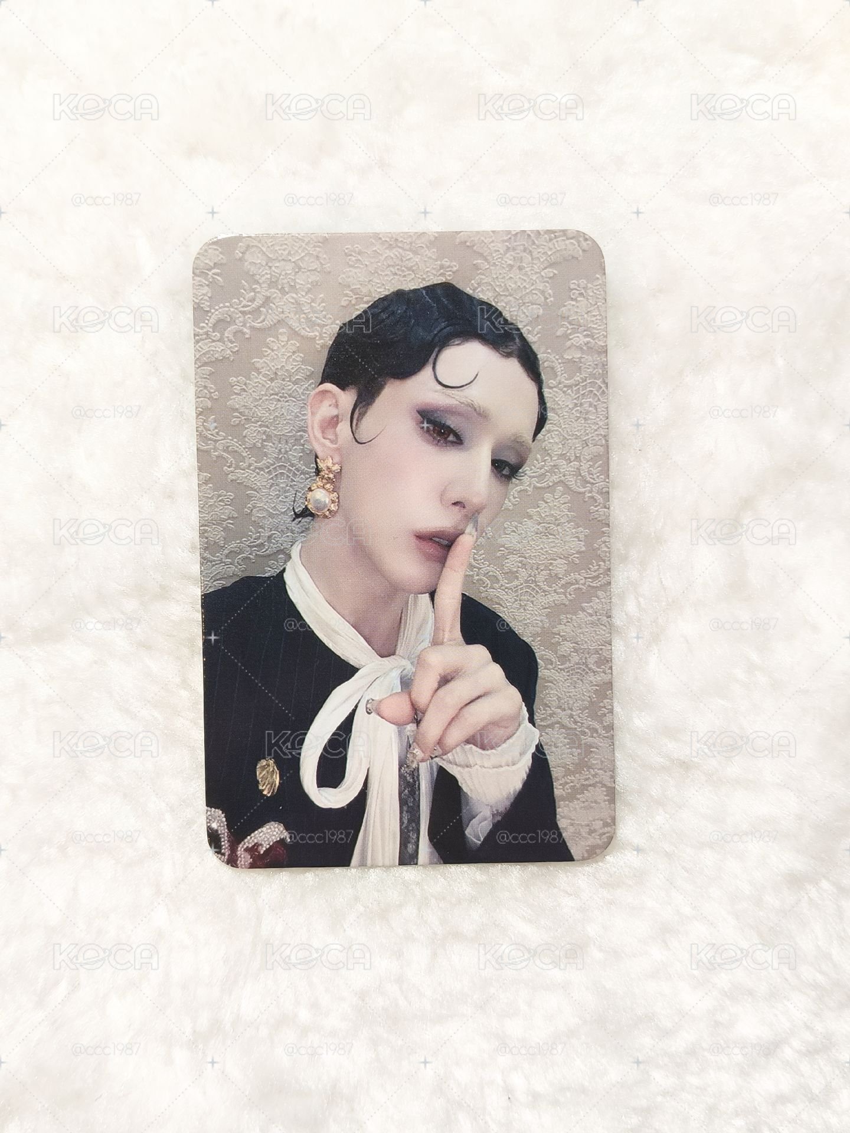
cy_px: 566
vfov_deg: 51.4
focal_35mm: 36
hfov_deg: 39.7
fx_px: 1179
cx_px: 425
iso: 100
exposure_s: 1/60
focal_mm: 4.84
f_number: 1.8
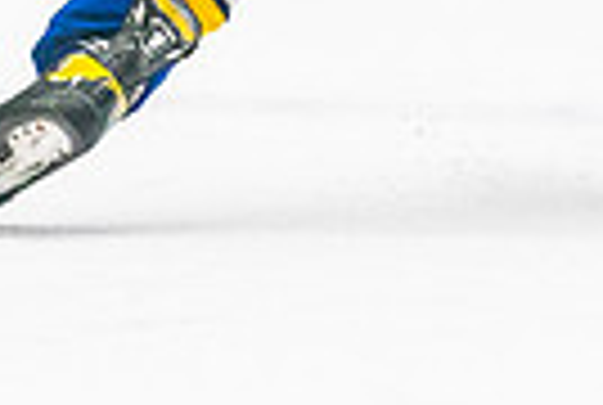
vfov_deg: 1.1
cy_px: -686
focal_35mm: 1223
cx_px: 733
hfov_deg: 1.7
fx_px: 20531
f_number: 2.8
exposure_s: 1/1250
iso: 3200
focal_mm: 186
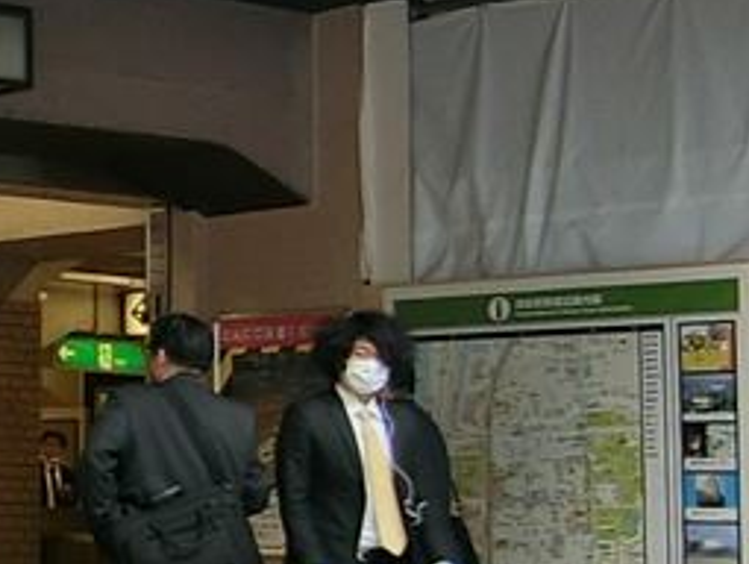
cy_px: 285
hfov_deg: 14.5
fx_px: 2578
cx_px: -611
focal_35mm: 119
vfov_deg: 12.5
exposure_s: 1/125
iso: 80
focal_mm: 4.06
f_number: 2.7
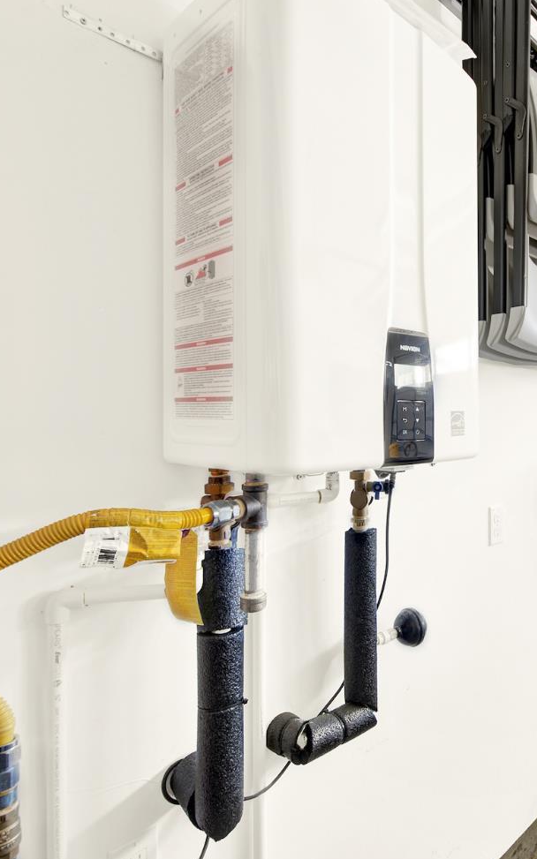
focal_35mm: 22
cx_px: 472
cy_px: 425
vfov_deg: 79.7
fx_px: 515
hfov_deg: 49.7
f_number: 14
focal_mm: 14
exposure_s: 1.6
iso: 100
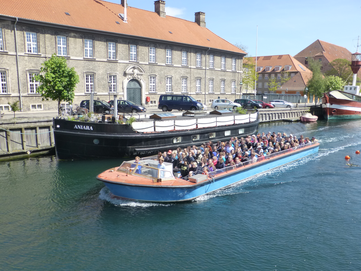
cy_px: 136
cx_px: 180
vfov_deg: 46.8
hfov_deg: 60.0
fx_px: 313
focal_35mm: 30
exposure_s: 1/640
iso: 160
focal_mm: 5.4
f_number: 3.6
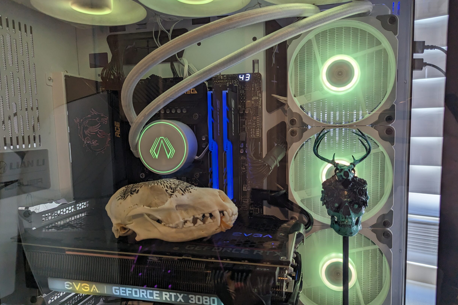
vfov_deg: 49.5
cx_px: 231
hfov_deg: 69.4
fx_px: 331
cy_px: 163
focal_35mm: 26
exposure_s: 1/87.4
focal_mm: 6.81
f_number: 1.85
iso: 143
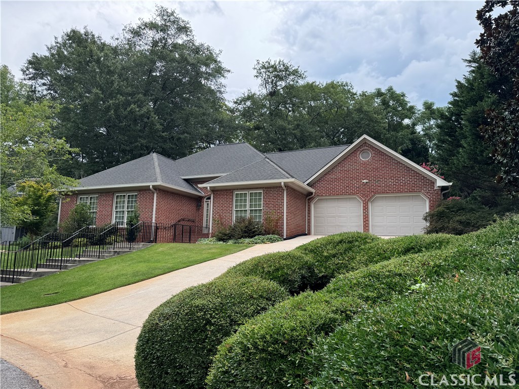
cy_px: 194
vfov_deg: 56.8
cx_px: 260
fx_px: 360
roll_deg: -1.1
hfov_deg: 71.6
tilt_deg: +8.4
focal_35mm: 24
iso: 80
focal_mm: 6.76
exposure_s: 1/488
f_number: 1.78
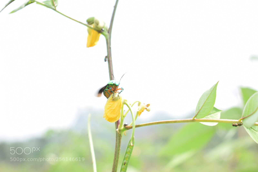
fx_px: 484
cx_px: 129
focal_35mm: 68
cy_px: 86
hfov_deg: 29.9
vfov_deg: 20.2
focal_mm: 45
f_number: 5.6
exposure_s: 1/160
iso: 100
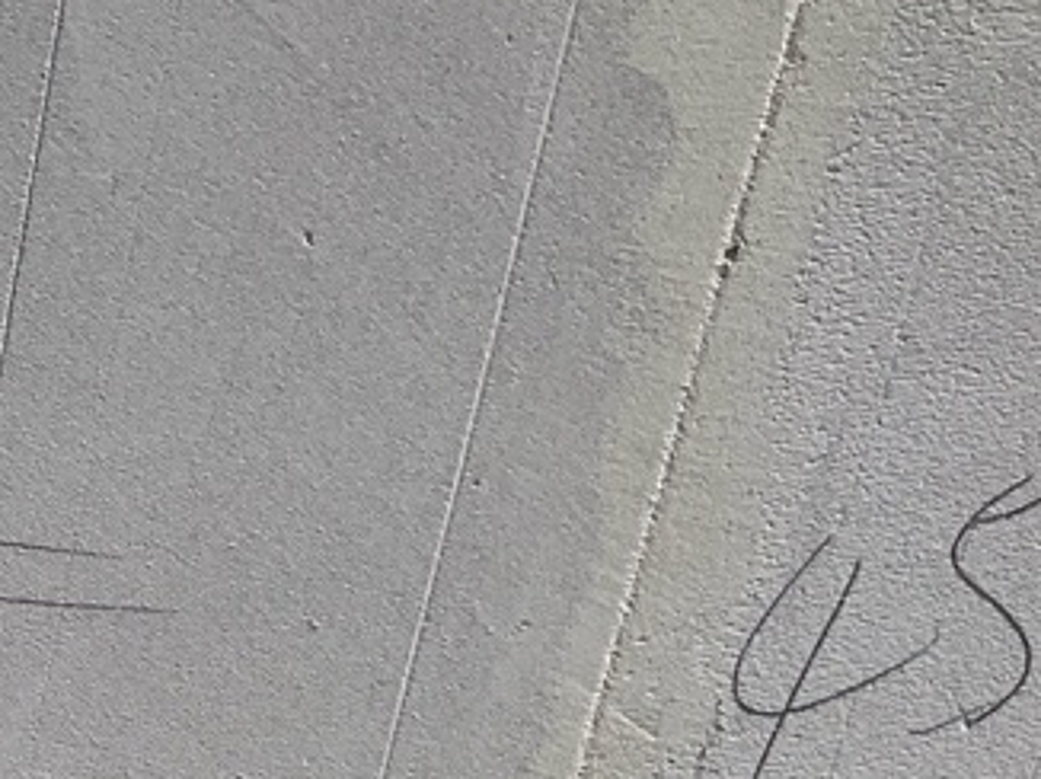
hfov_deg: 19.5
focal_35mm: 89
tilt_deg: -24.3
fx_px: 2675
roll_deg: -4.0
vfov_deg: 15.8
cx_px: -469
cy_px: 977
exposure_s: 1/6536
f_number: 1.8
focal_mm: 3
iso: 16
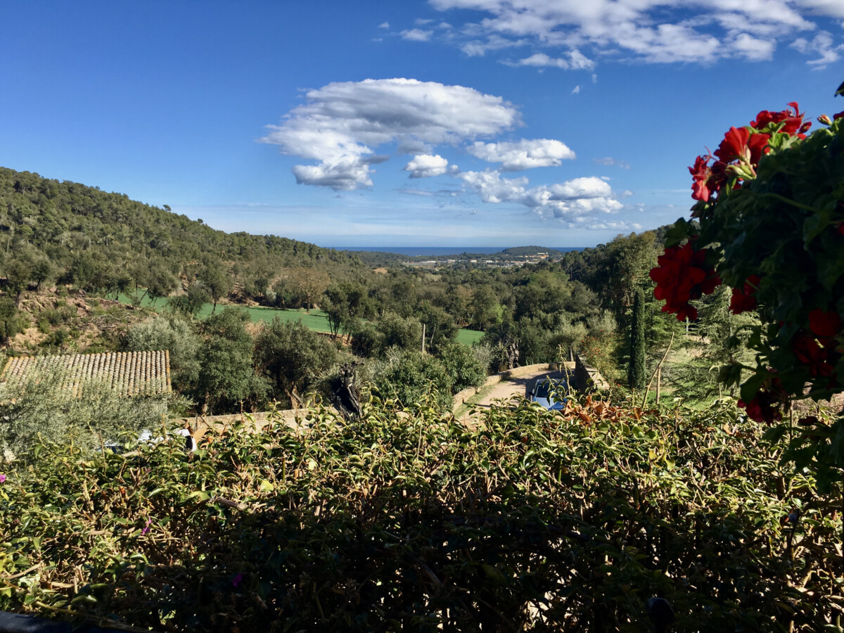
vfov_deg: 48.2
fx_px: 707
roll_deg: -1.4
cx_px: 422
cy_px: 316
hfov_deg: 61.7
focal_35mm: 29
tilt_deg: -5.7
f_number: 2.2
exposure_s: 1/1183
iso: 25
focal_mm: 4.15
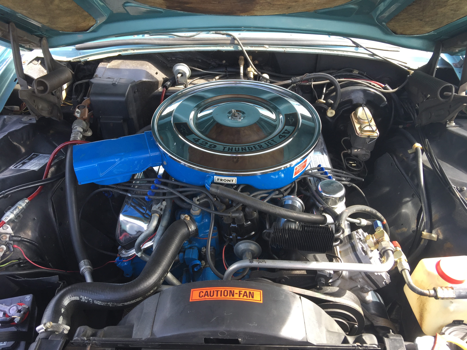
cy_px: 175
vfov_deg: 48.2
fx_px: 391
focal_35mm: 29
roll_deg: -1.0
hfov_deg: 61.7
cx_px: 234
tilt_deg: -41.3
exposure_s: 1/127
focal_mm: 4.15
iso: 32
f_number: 2.2
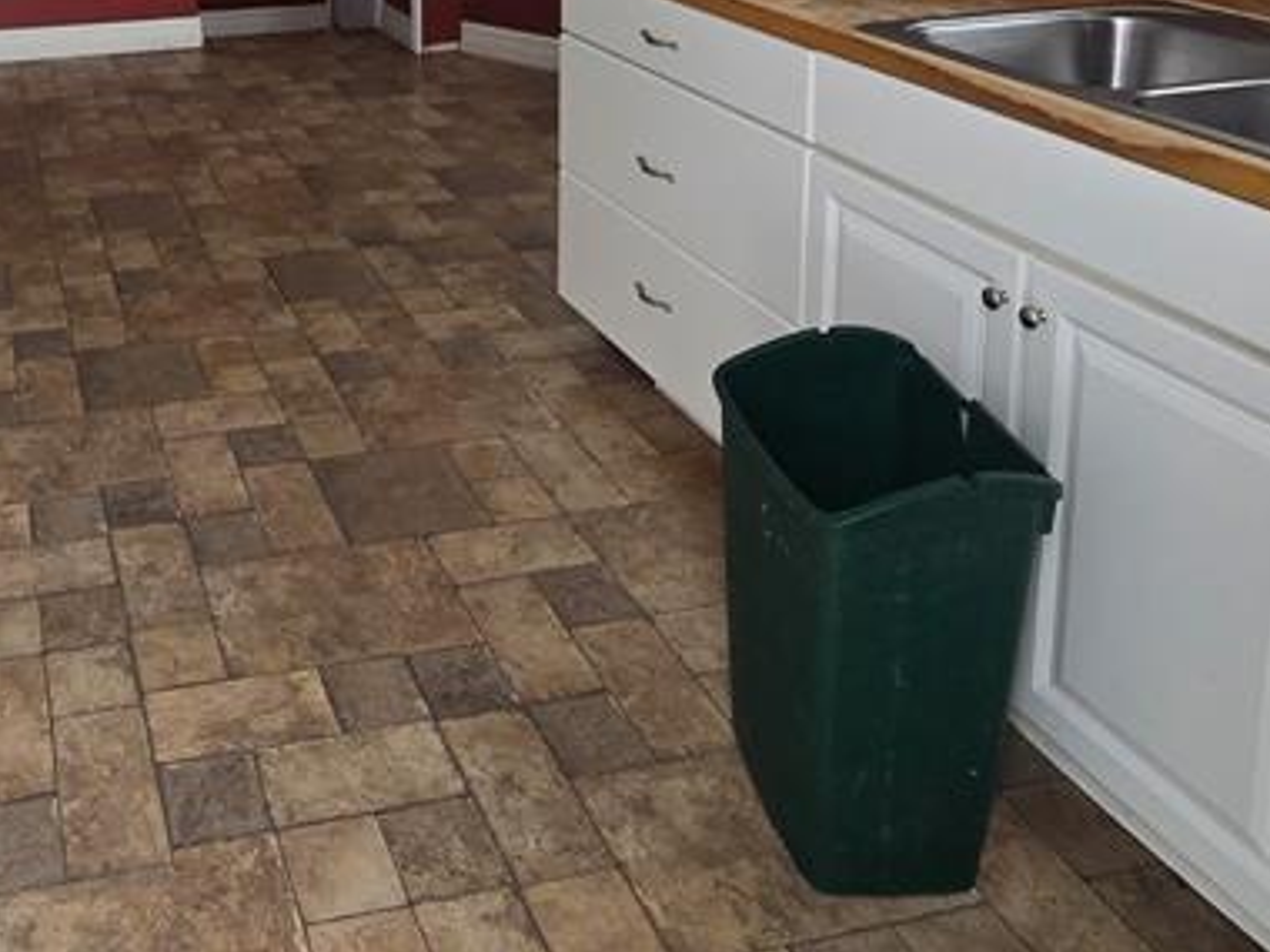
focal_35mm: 35
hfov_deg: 49.9
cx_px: 281
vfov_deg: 36.5
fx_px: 1284
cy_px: -3
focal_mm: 2.2
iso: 50
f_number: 2.2
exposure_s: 1/144
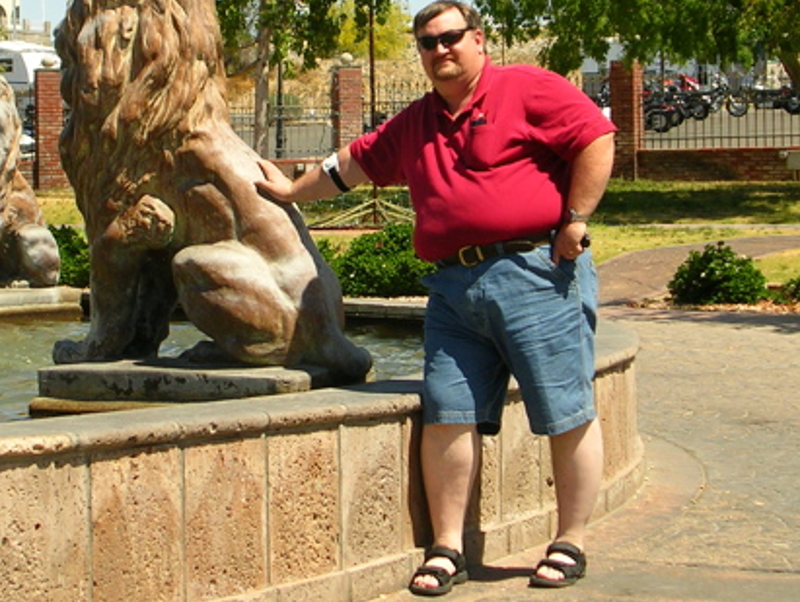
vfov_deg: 13.2
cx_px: 335
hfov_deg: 17.5
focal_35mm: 112
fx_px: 2591
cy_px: 220
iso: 50
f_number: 3.7
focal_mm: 10.9
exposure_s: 1/512
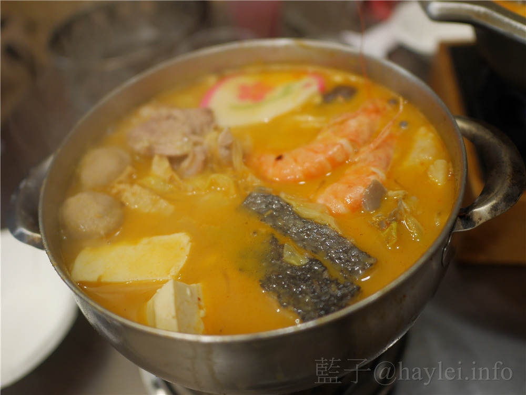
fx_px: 456
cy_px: 198
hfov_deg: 60.0
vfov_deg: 46.8
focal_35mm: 30
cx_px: 263
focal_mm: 15
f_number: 1.7
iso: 320
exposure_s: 1/60
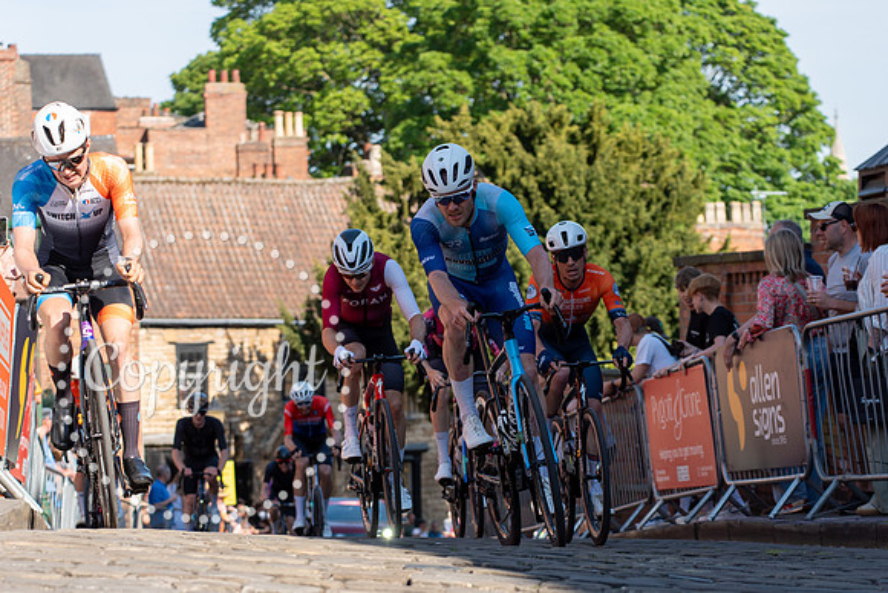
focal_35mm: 103
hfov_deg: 19.8
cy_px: 408
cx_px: 476
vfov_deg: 13.3
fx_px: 2546
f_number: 3.5
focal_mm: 75
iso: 100
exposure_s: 1/1000
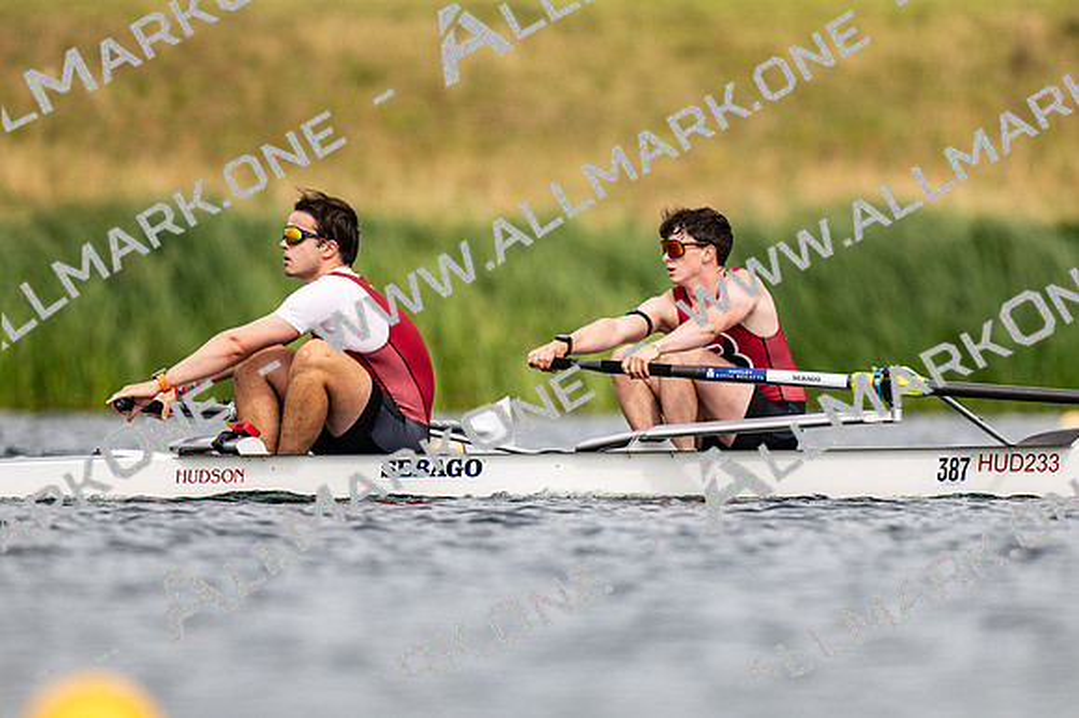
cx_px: 540
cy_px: 359
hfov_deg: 2.3
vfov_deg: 1.5
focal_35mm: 900
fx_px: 26959
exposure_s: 1/2500
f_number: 4
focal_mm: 600
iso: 250
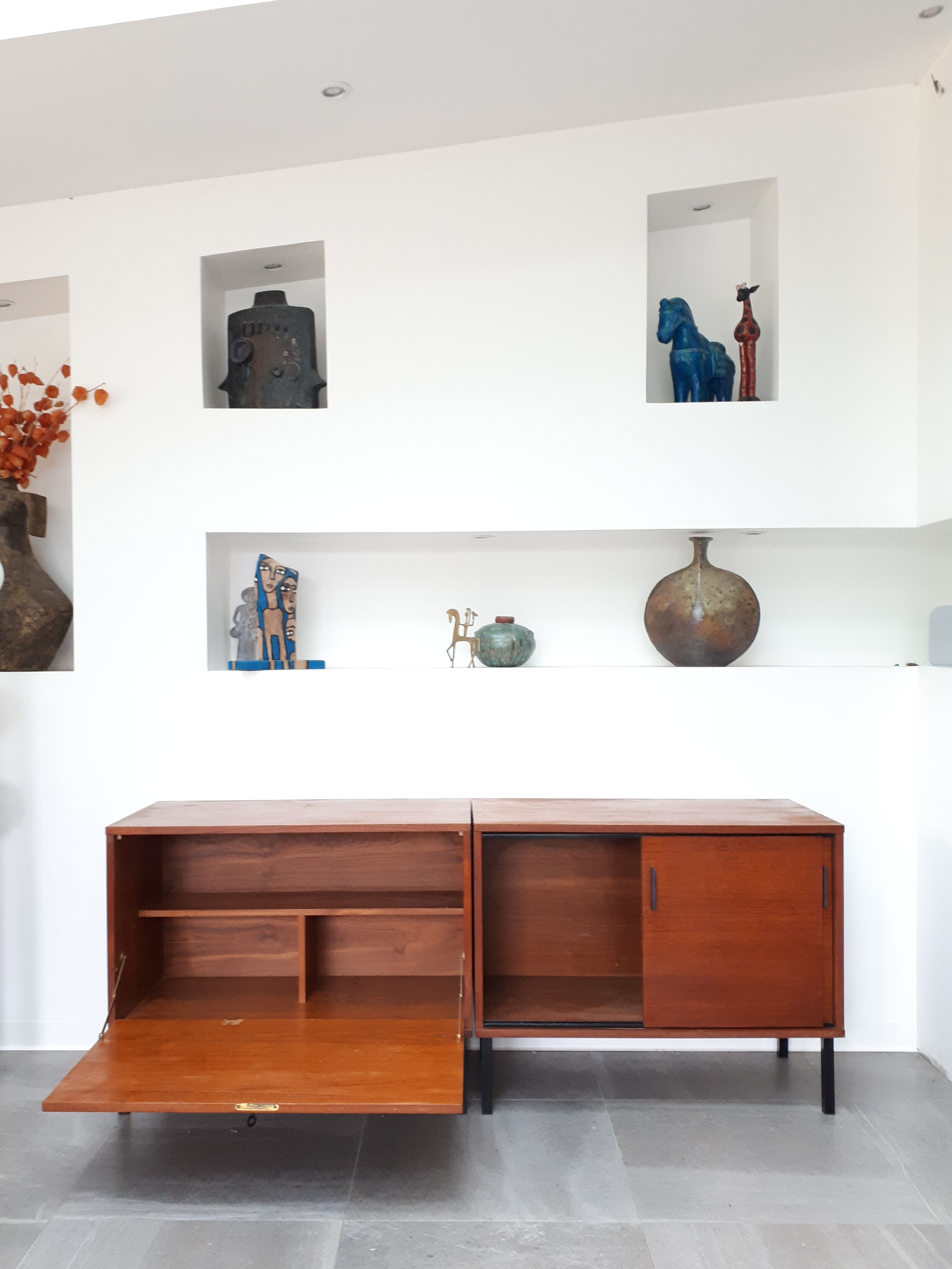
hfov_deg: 48.2
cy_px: 671
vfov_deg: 61.6
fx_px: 1063
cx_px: 447
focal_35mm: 29
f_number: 1.9
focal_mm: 3.6
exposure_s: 1/24
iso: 200
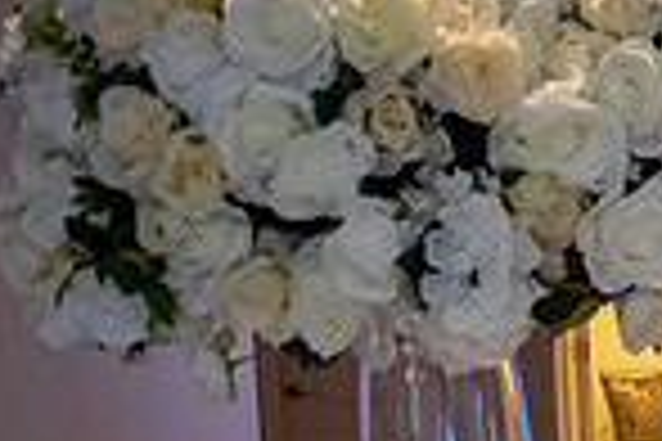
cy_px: 575
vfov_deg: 12.7
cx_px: 1224
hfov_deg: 16.2
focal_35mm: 104
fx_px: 1912
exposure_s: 1/60
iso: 1400
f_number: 2.8
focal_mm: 16
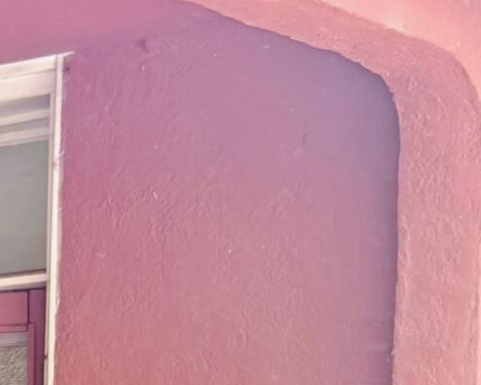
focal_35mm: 143
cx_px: -625
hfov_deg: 11.4
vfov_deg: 9.9
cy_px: 805
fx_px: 2036
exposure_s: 1/146
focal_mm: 5.59
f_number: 1.8
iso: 200
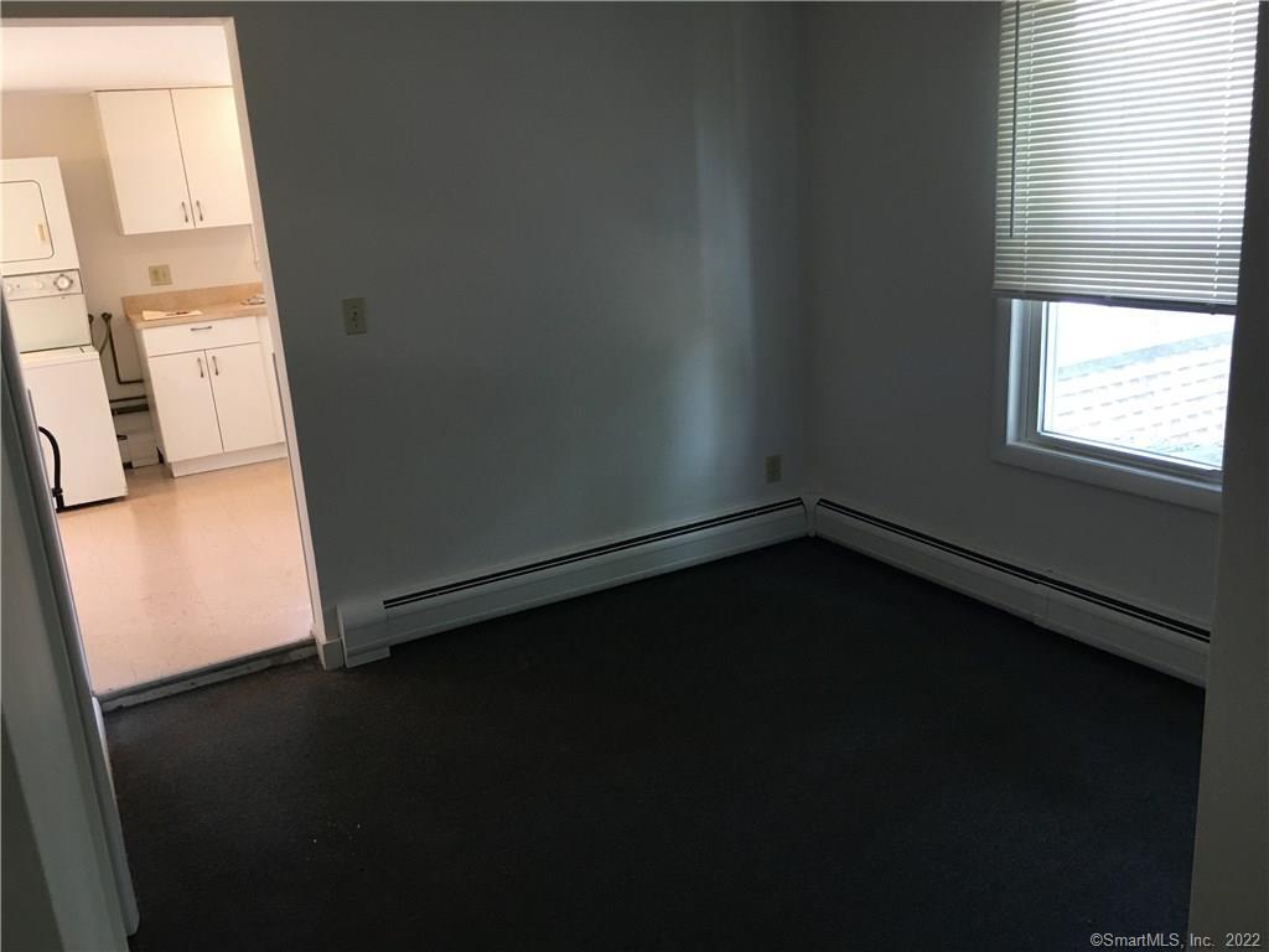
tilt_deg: -13.6
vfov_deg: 48.2
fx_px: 1063
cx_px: 634
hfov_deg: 61.7
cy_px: 476
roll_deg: +3.7
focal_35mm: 29
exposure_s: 1/15
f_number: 2.2
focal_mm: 4.15
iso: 40
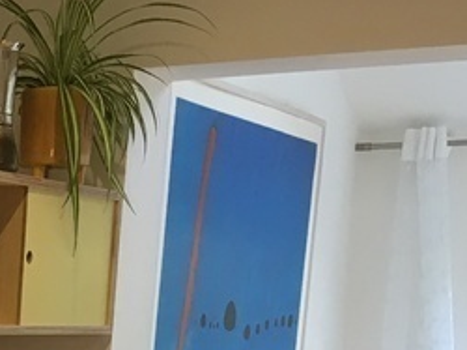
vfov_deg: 11.3
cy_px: 681
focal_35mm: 119
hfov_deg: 15.3
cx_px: -243
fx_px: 1604
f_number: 2.2
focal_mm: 4.15
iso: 40
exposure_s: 1/33
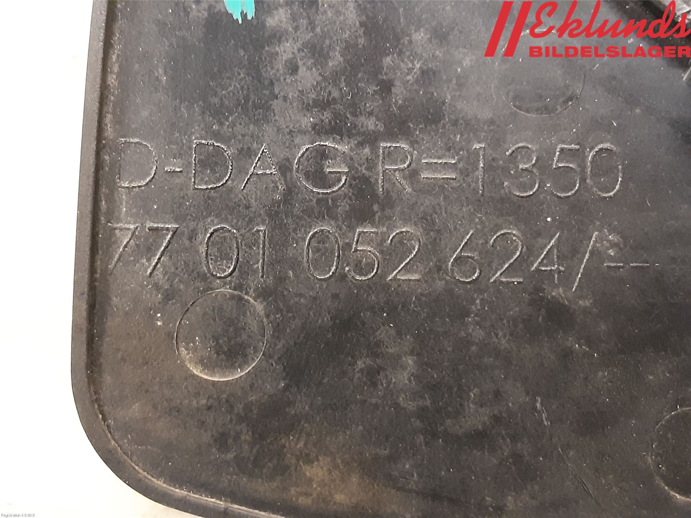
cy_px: 259
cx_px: 346
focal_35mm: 26
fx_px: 519
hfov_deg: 67.3
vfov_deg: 53.1
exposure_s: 1/25
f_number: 1.7
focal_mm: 3.93
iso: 500
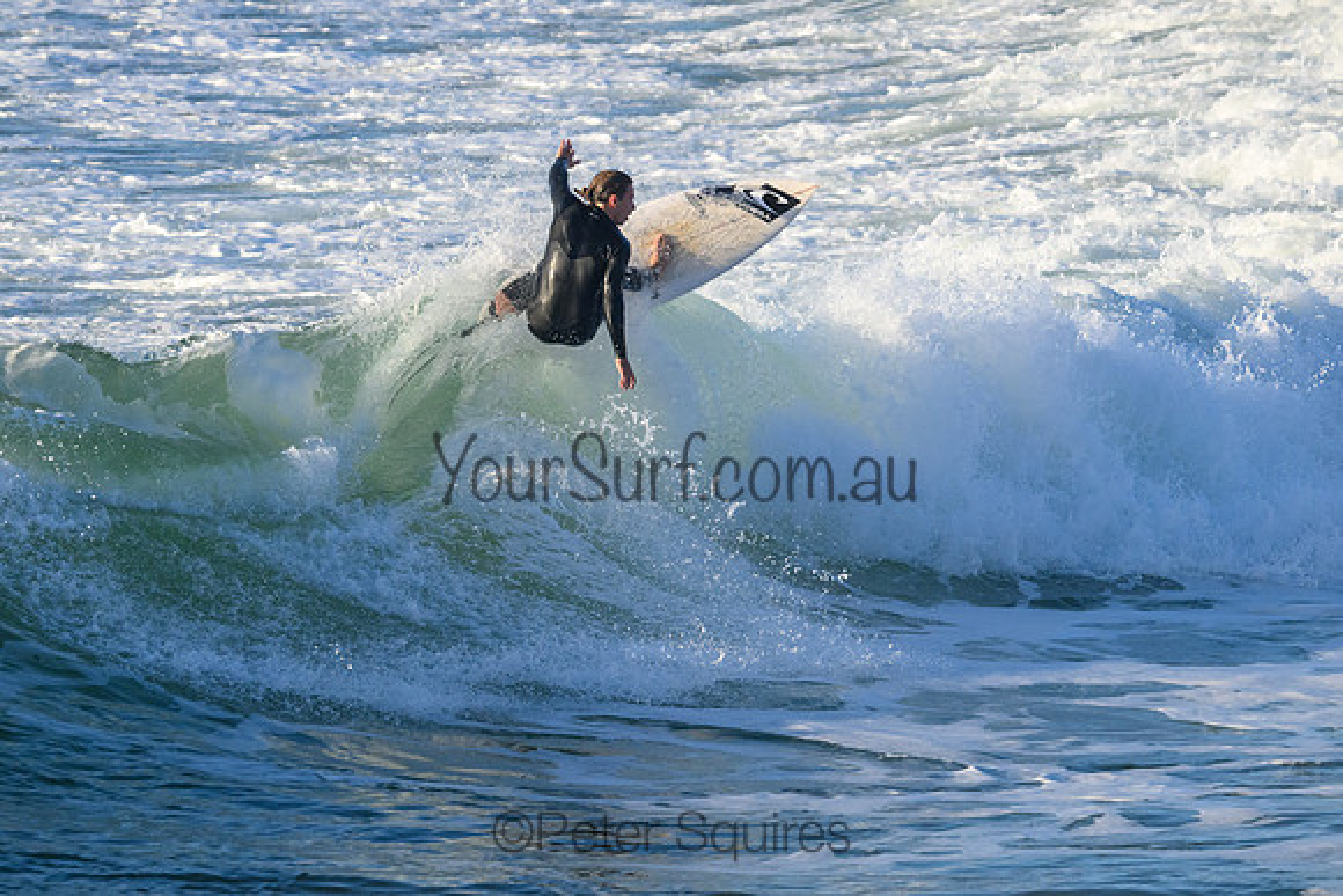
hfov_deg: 4.7
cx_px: 672
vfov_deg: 3.1
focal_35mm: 440
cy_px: 448
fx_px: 16418
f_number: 11
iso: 2500
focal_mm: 440
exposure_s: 1/2000
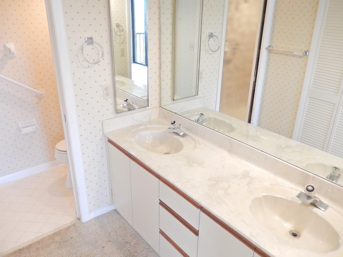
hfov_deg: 65.3
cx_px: 178
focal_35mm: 27
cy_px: 125
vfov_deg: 51.3
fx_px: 268
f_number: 3.4
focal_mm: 4.5
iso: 400
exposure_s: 1/30
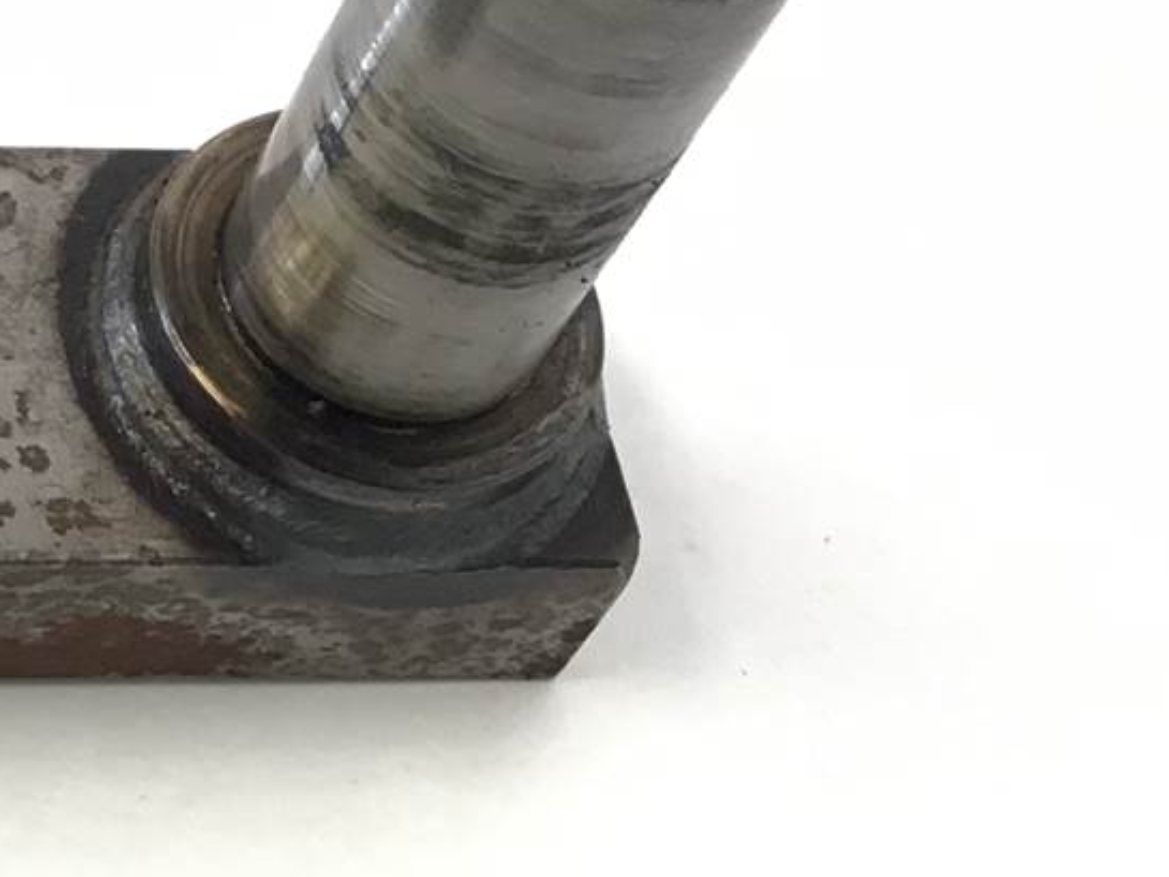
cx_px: -578
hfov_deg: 15.8
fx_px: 3884
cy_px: 209
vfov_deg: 12.8
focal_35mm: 115
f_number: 2.4
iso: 25
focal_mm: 3.3
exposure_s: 1/30
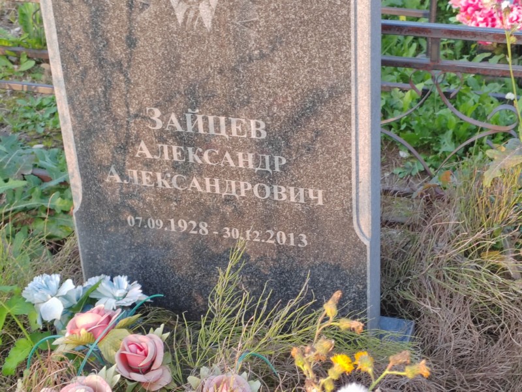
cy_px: 196
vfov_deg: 19.9
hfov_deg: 26.3
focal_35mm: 74
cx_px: 261
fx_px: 1116
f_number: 1.9
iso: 100
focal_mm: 5.52
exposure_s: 1/110
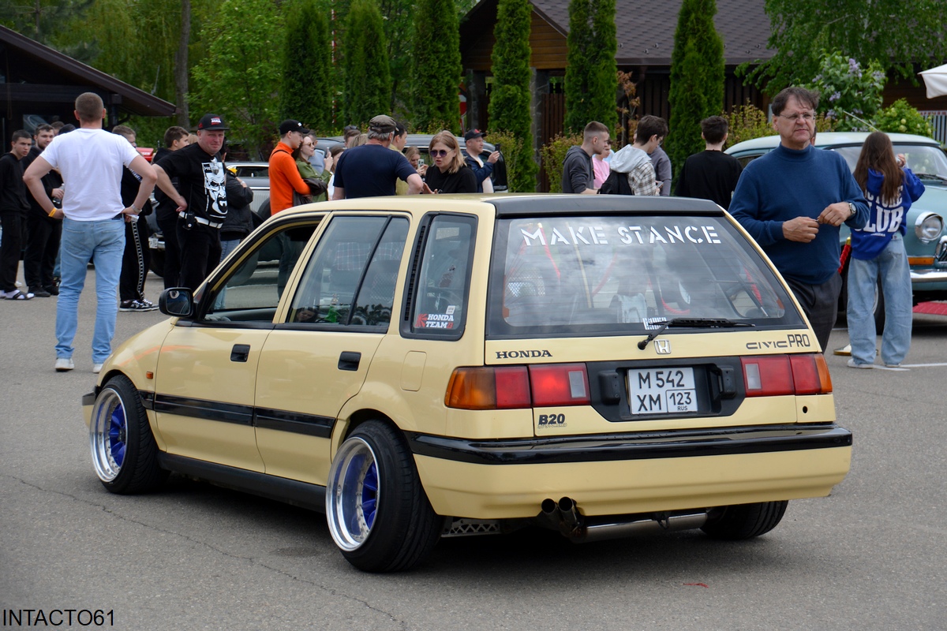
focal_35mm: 93
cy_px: 316
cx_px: 474
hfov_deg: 21.9
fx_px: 2446
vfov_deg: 14.7
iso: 400
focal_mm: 62
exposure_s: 1/1600
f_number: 5.6
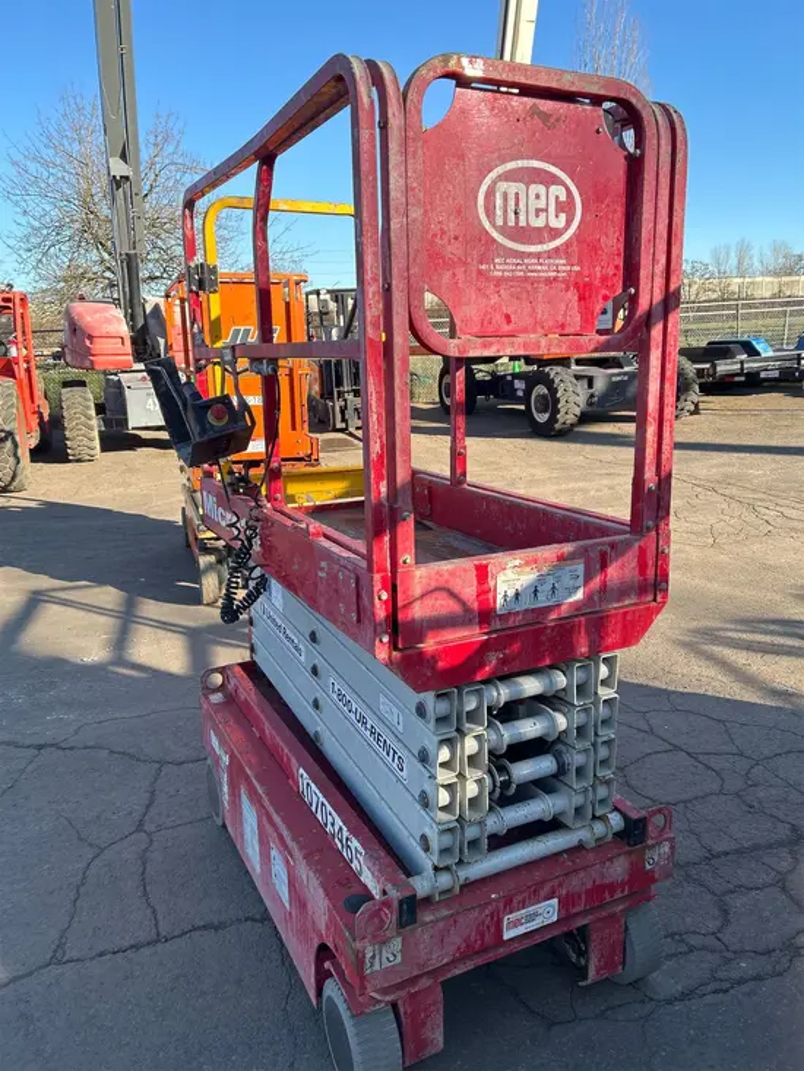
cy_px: 536
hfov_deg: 53.1
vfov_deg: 67.3
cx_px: 402
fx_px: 805
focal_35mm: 26
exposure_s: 1/1112
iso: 50
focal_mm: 5.7
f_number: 1.5
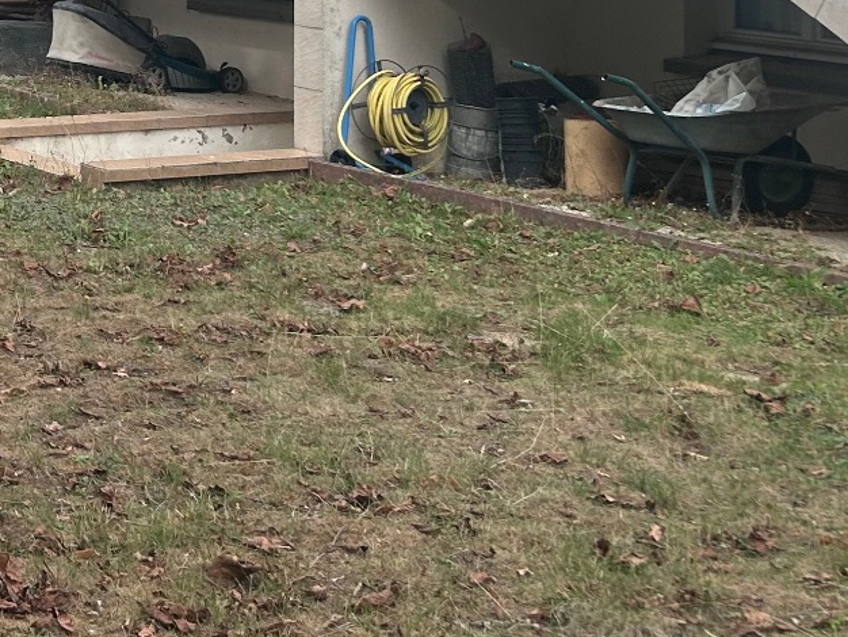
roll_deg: +0.3
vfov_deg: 16.5
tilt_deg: -0.6
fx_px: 2083
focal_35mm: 85
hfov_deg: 20.7
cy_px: -164
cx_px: -295
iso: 50
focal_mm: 5.7
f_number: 1.5
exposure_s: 1/2299
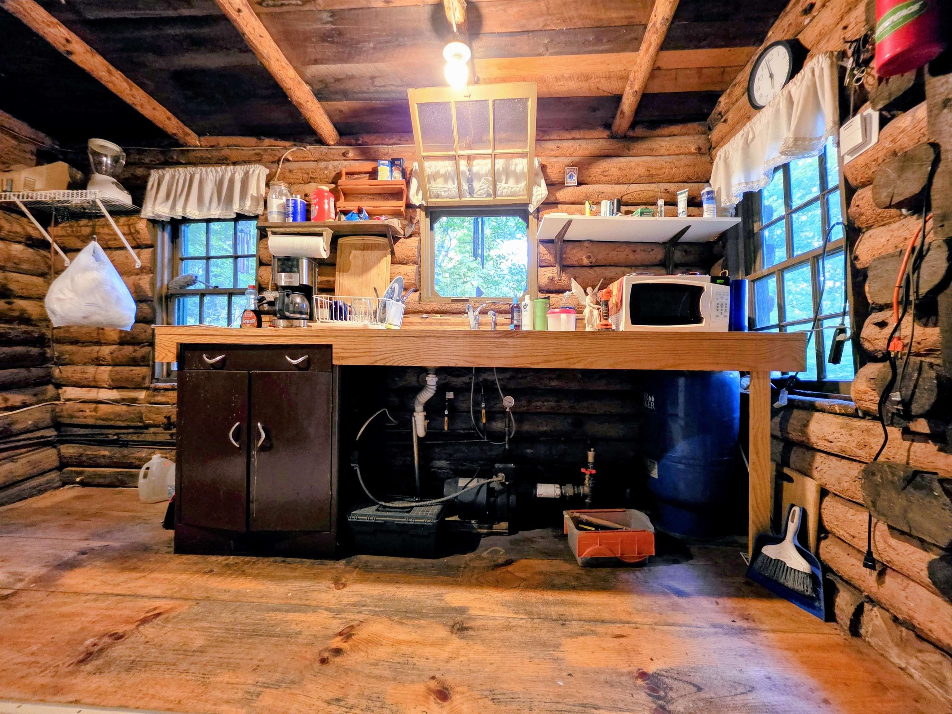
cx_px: 476
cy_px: 357
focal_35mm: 13
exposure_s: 1/60
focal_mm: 2.2
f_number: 1.9
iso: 1250
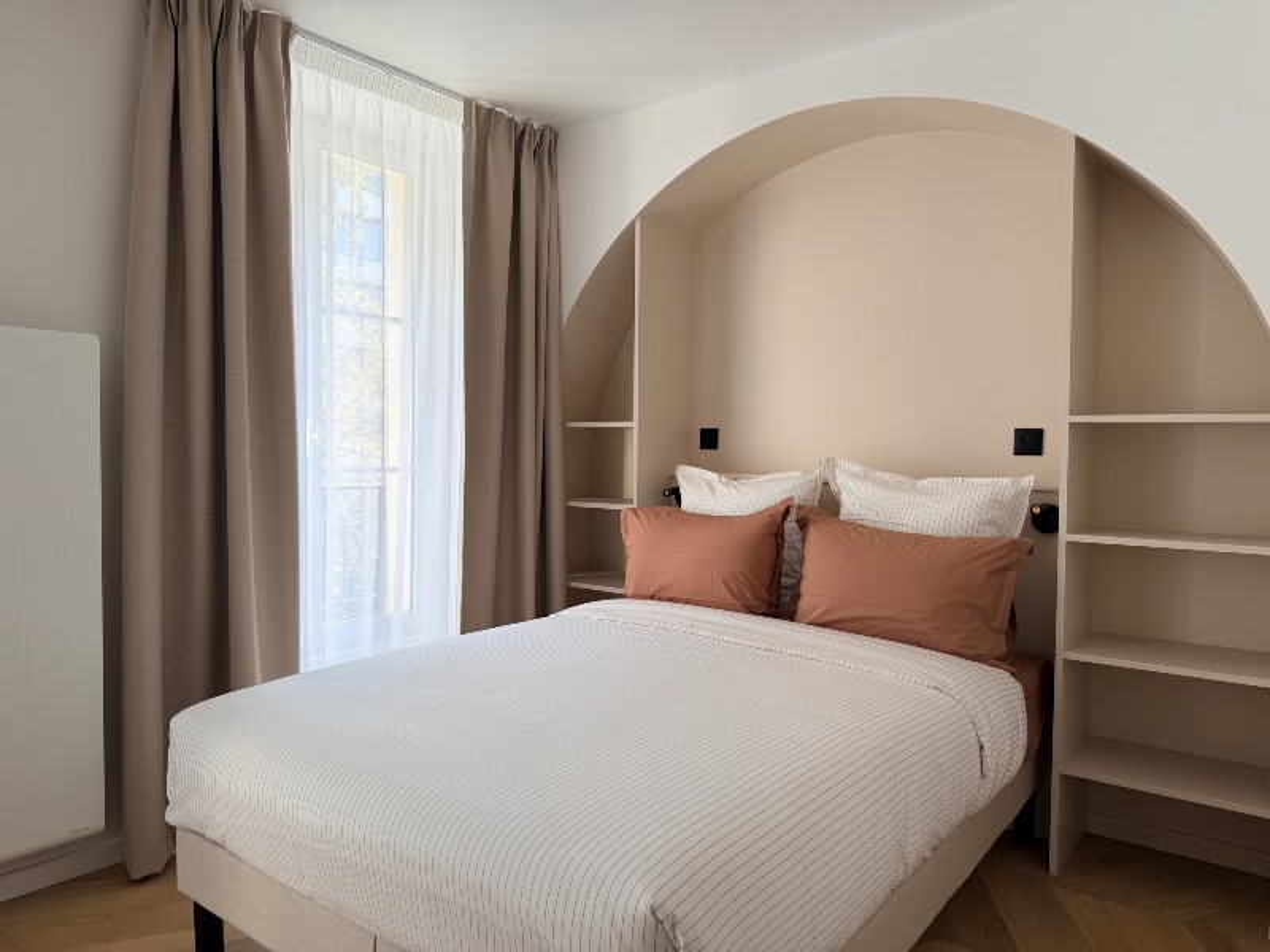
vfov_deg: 56.8
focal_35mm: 24
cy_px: 476
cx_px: 635
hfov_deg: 71.6
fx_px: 881
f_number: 1.78
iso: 64
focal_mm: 6.76
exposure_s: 1/197
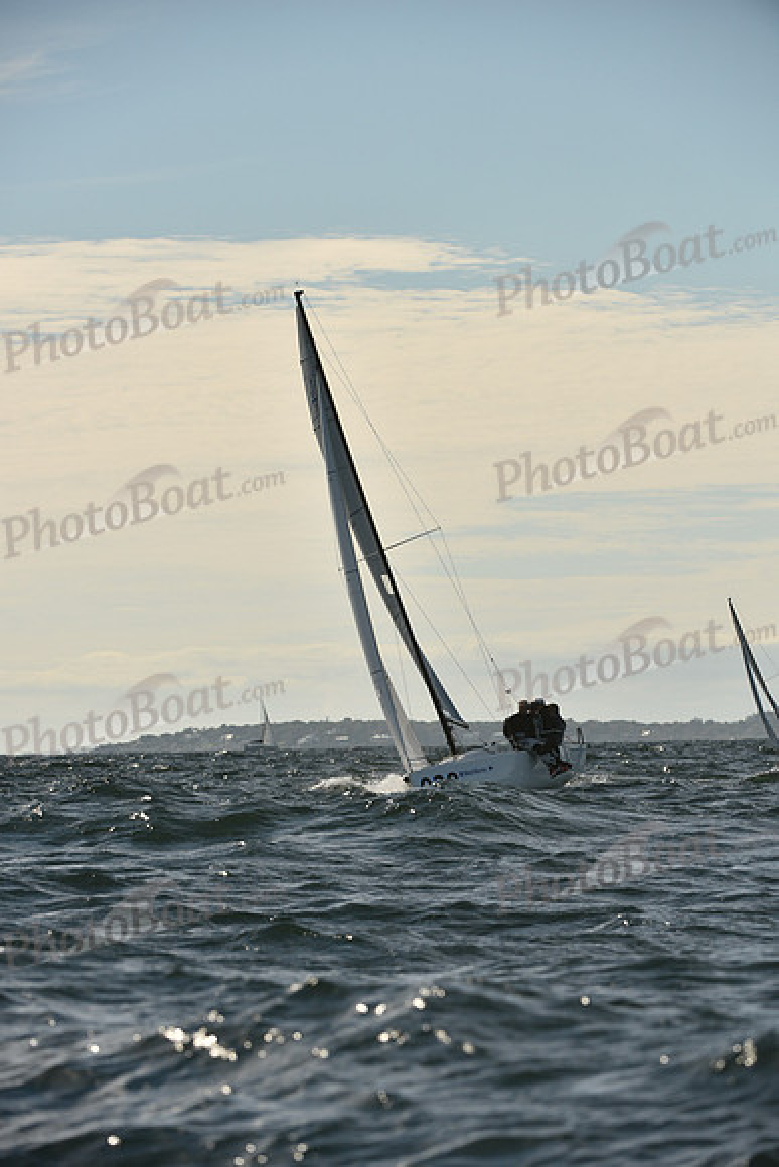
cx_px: 390
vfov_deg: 10.3
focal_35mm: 200
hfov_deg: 6.9
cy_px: 584
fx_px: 6487
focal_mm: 200
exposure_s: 1/2000
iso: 250
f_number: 6.3
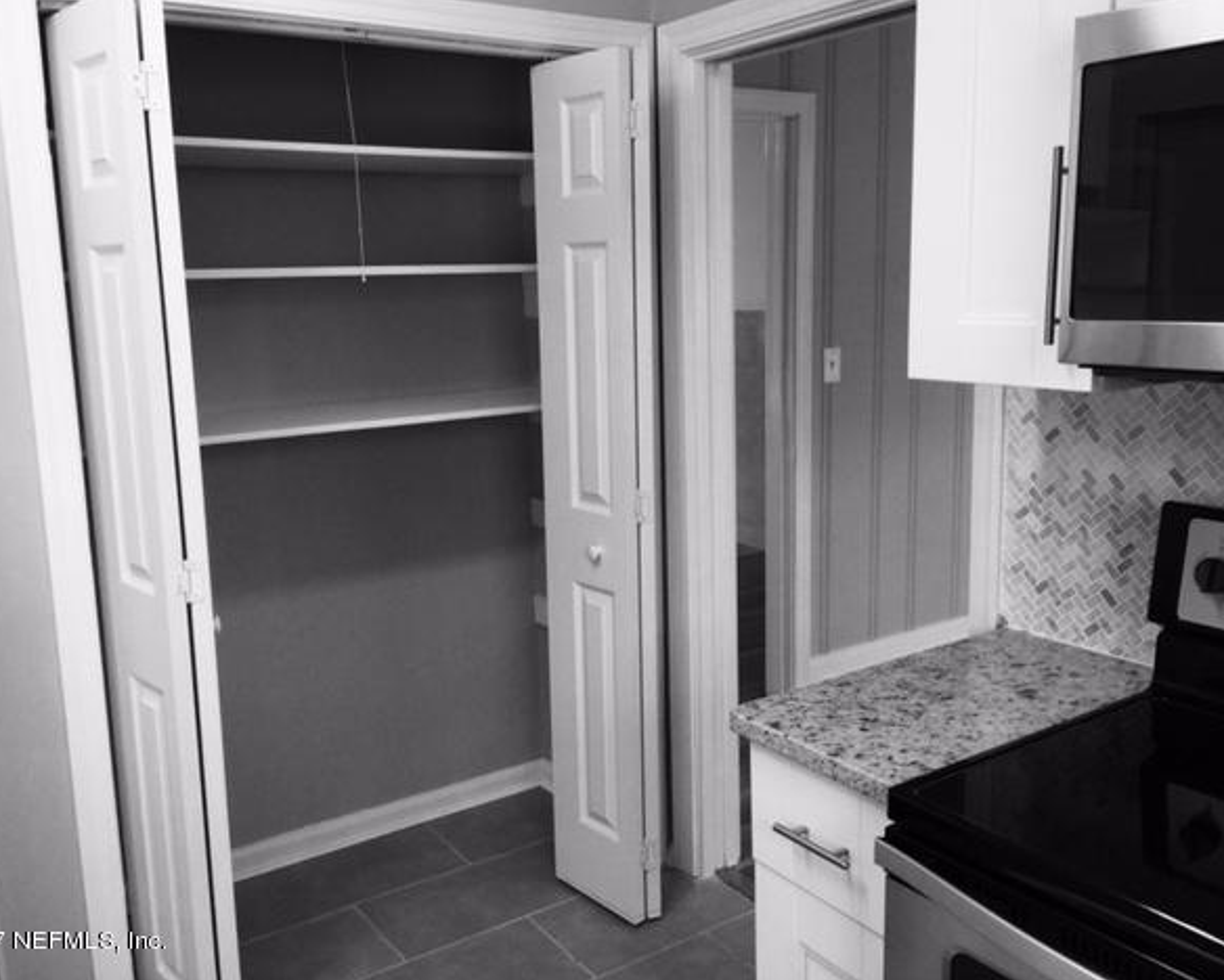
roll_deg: +1.4
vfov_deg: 47.2
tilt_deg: -8.9
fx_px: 1124
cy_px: 480
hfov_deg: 57.1
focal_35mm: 31
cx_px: 589
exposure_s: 1/33
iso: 64
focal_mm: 4.15
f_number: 2.2
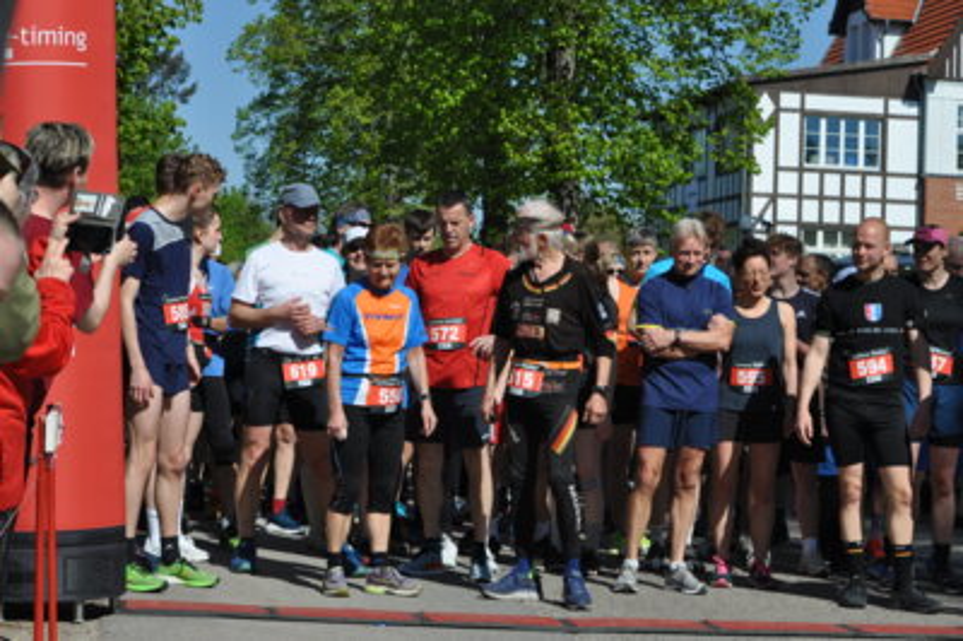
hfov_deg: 24.6
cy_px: 320
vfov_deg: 16.5
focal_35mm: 82
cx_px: 482
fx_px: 2205
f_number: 6.3
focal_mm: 55
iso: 400
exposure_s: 1/1600
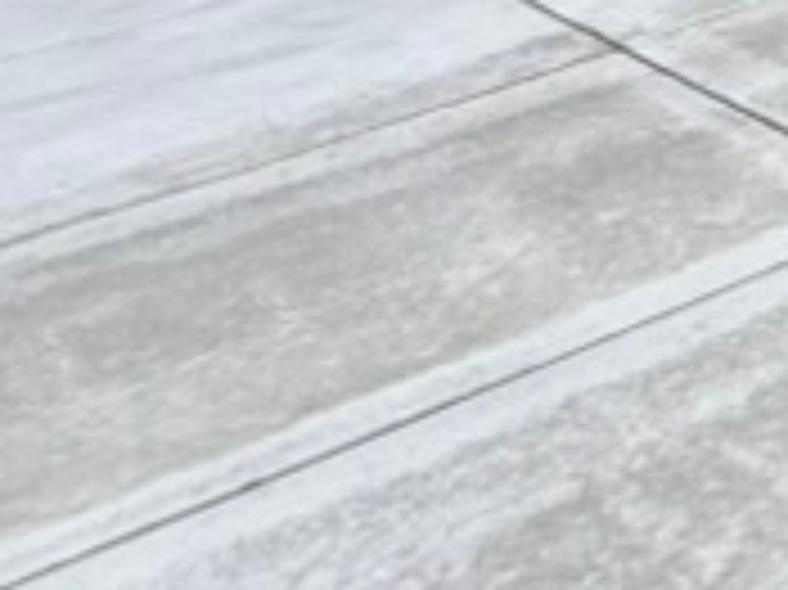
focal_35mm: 82
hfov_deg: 16.9
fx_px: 1865
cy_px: -495
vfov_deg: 15.3
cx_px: 1630
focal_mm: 2.22
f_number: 2.2
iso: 50
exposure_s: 1/970
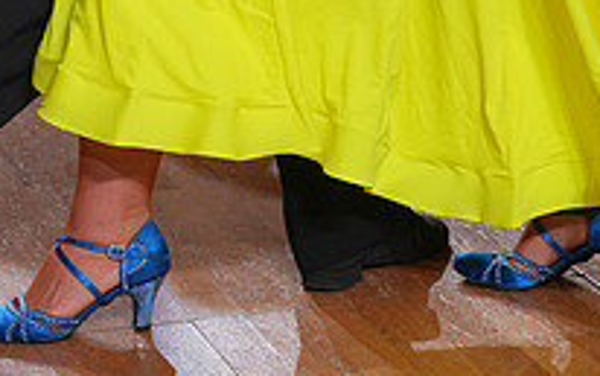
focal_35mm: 201
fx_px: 3289
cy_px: -399
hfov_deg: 10.4
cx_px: 287
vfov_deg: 6.3
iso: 1250
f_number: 5
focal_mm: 70
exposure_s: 1/400
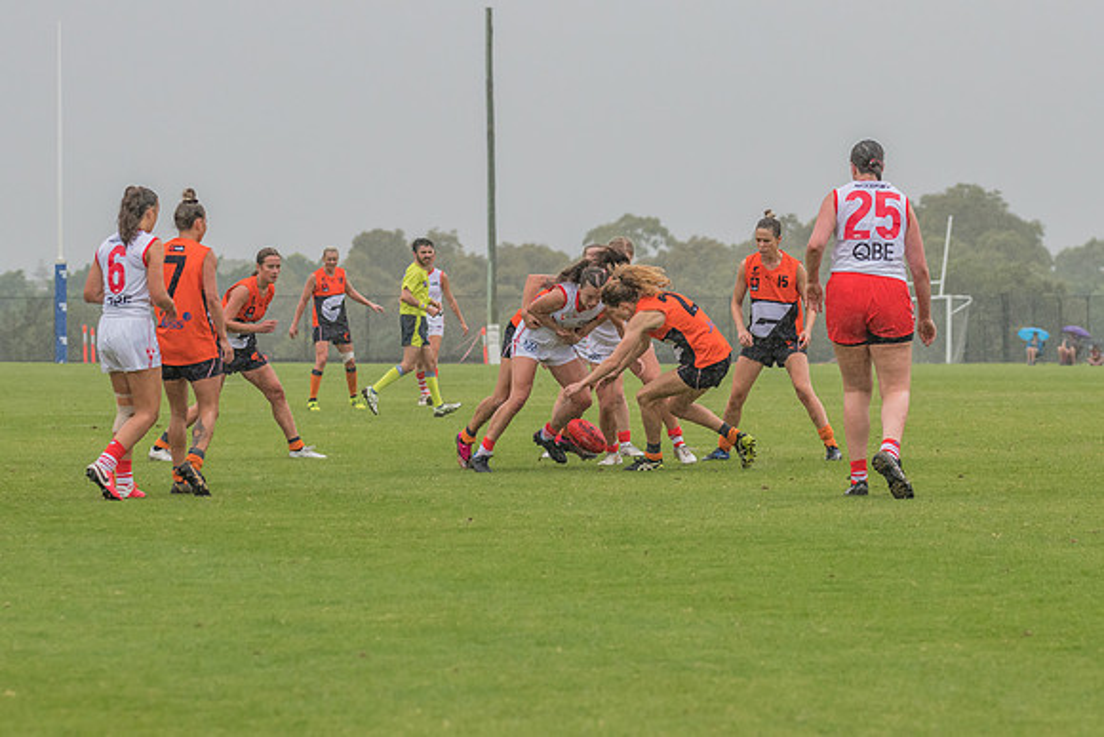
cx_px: 649
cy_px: 308
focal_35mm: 190
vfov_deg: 7.2
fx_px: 5841
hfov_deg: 10.8
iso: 800
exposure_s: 1/2000
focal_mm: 120
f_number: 6.3
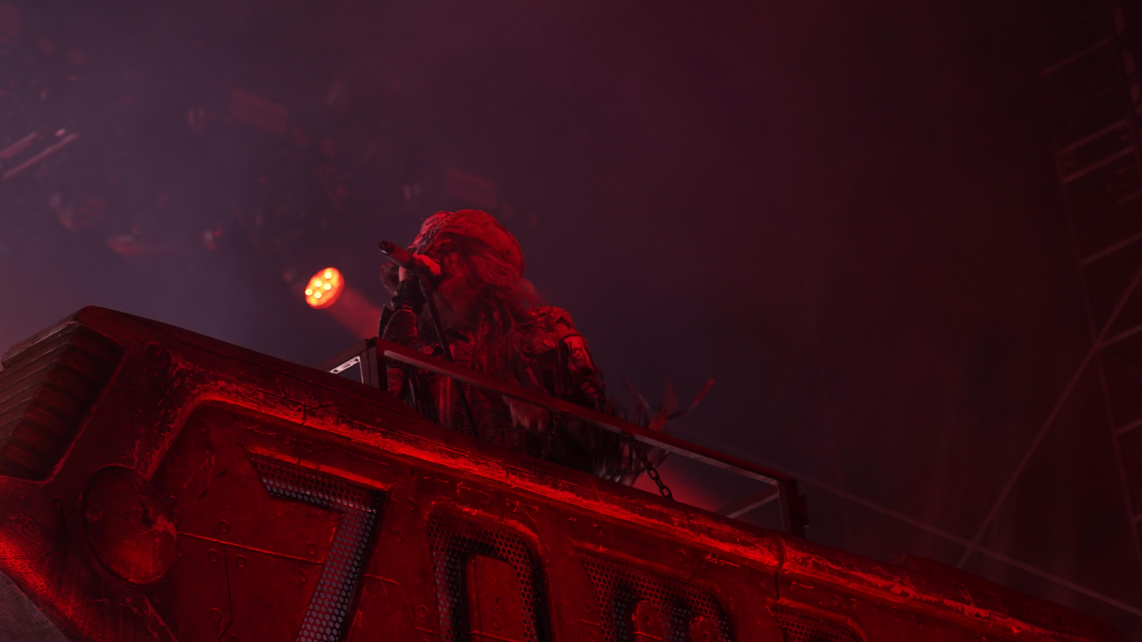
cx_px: 551
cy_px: 309
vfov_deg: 9.3
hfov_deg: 16.5
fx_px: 3936
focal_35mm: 130
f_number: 4
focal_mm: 105
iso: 1000
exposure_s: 1/125
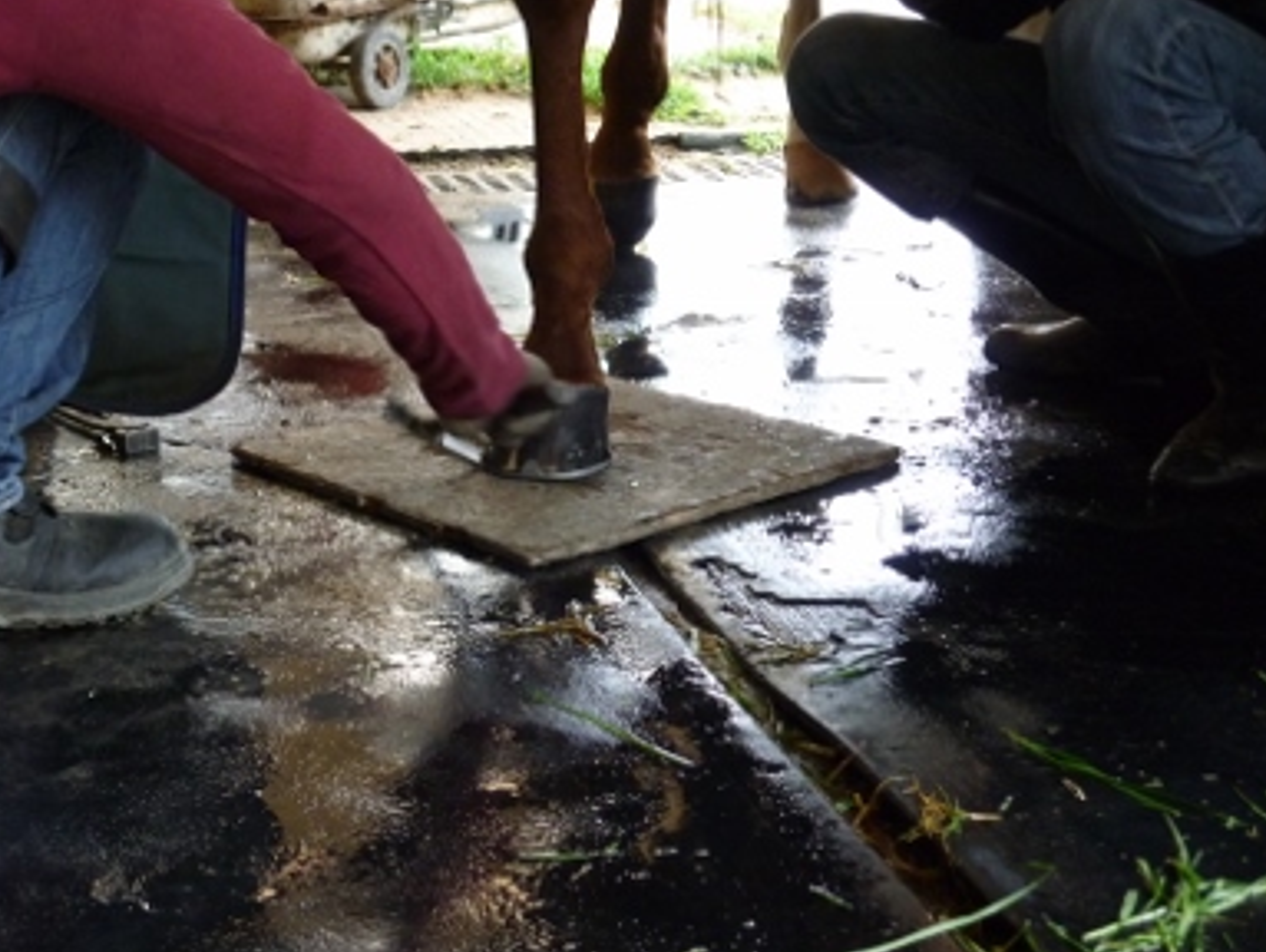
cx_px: 615
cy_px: 466
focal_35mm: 72
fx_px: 2636
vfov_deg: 20.5
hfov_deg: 27.0
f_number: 3.9
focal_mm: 11.4
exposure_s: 1/50
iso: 400
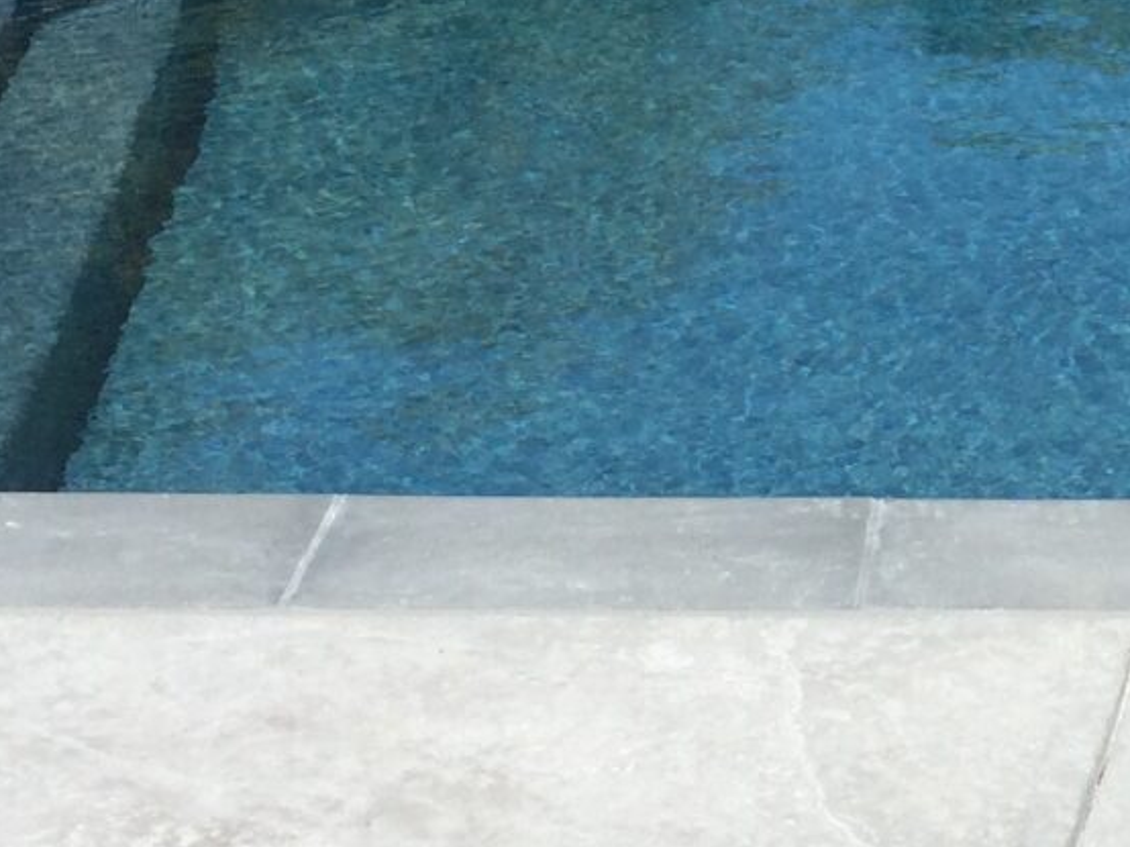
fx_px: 3622
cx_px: 1069
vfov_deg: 13.3
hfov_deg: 17.4
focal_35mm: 111
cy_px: 147
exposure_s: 1/2283
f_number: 2.2
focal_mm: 4.12
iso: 32
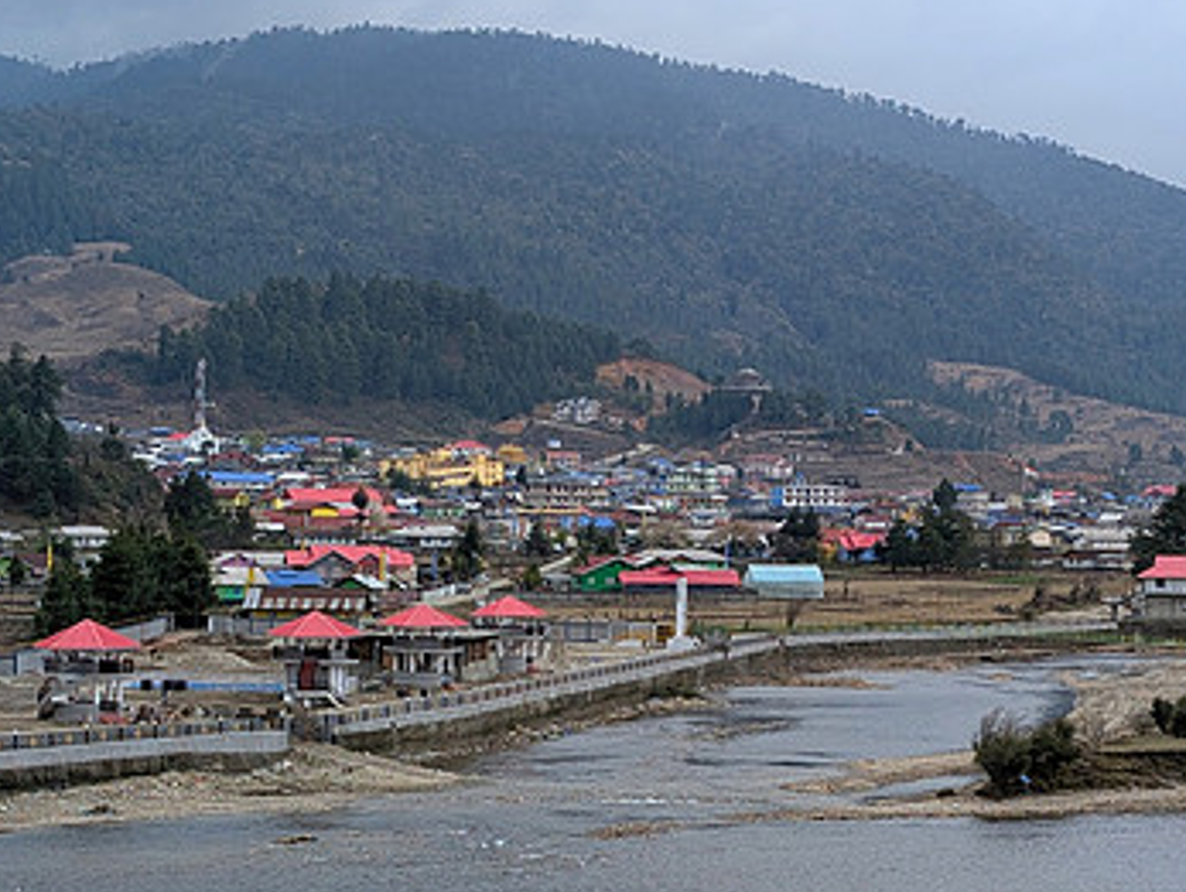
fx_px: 2812
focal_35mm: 82
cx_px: 694
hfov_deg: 23.8
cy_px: 672
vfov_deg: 17.9
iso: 20
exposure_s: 1/526
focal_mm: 6.9
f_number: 1.68
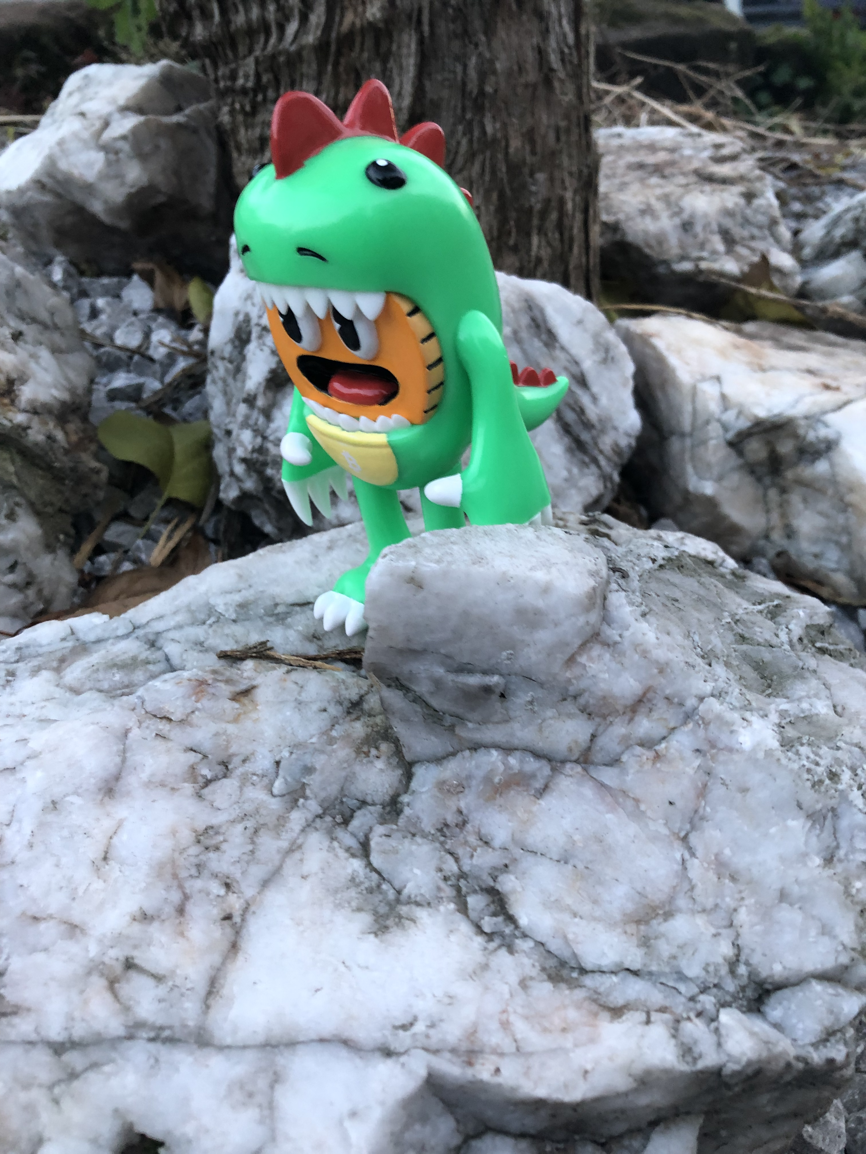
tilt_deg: -27.5
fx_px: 934
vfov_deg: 63.4
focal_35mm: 28
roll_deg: -1.2
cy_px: 577
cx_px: 433
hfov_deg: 49.7
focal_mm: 4
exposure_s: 1/15
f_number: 1.8
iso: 40
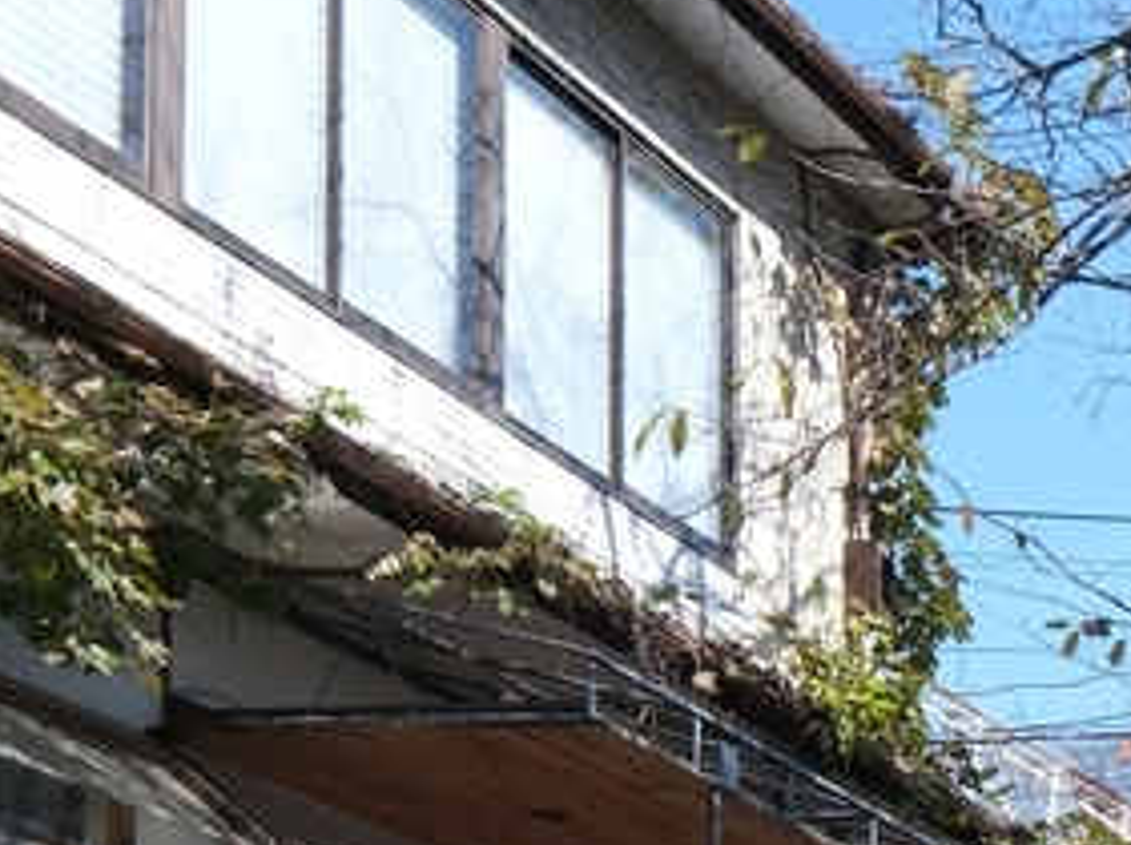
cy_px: 1352
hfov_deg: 17.2
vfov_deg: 12.5
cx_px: 1240
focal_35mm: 111
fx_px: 3622
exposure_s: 1/200
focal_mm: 18
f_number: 5.6
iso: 160
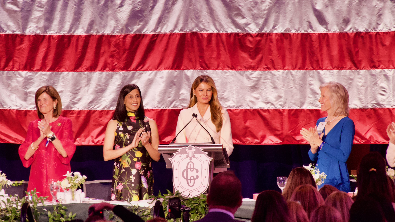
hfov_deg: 7.1
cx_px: 197
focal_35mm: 306
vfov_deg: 4.0
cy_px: 138
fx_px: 3205
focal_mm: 140
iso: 2000
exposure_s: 1/100
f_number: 5.6
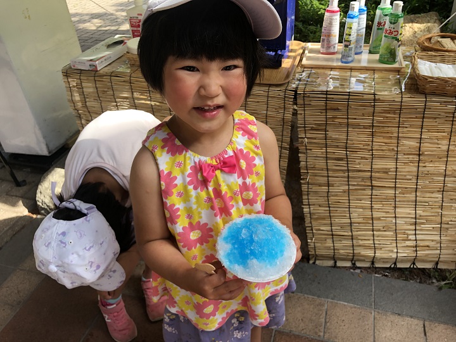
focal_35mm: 28
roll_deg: +6.0
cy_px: 171
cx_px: 228
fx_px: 369
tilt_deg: -36.3
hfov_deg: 63.4
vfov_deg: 49.7
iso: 20
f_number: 1.8
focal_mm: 3.99
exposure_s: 1/142
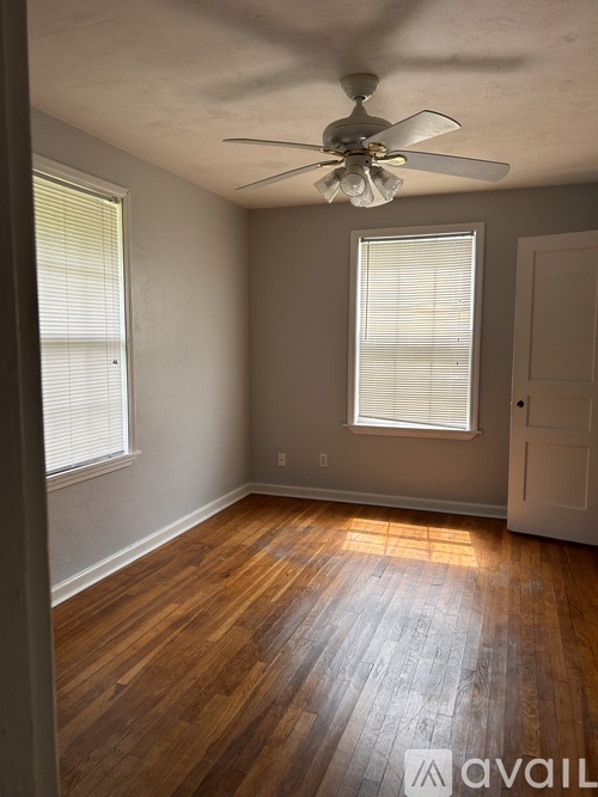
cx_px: 299
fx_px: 599
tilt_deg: -5.5
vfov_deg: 67.3
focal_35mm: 26
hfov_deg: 53.0
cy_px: 398
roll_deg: -0.9
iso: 40
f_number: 1.5
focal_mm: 5.7
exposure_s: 1/163
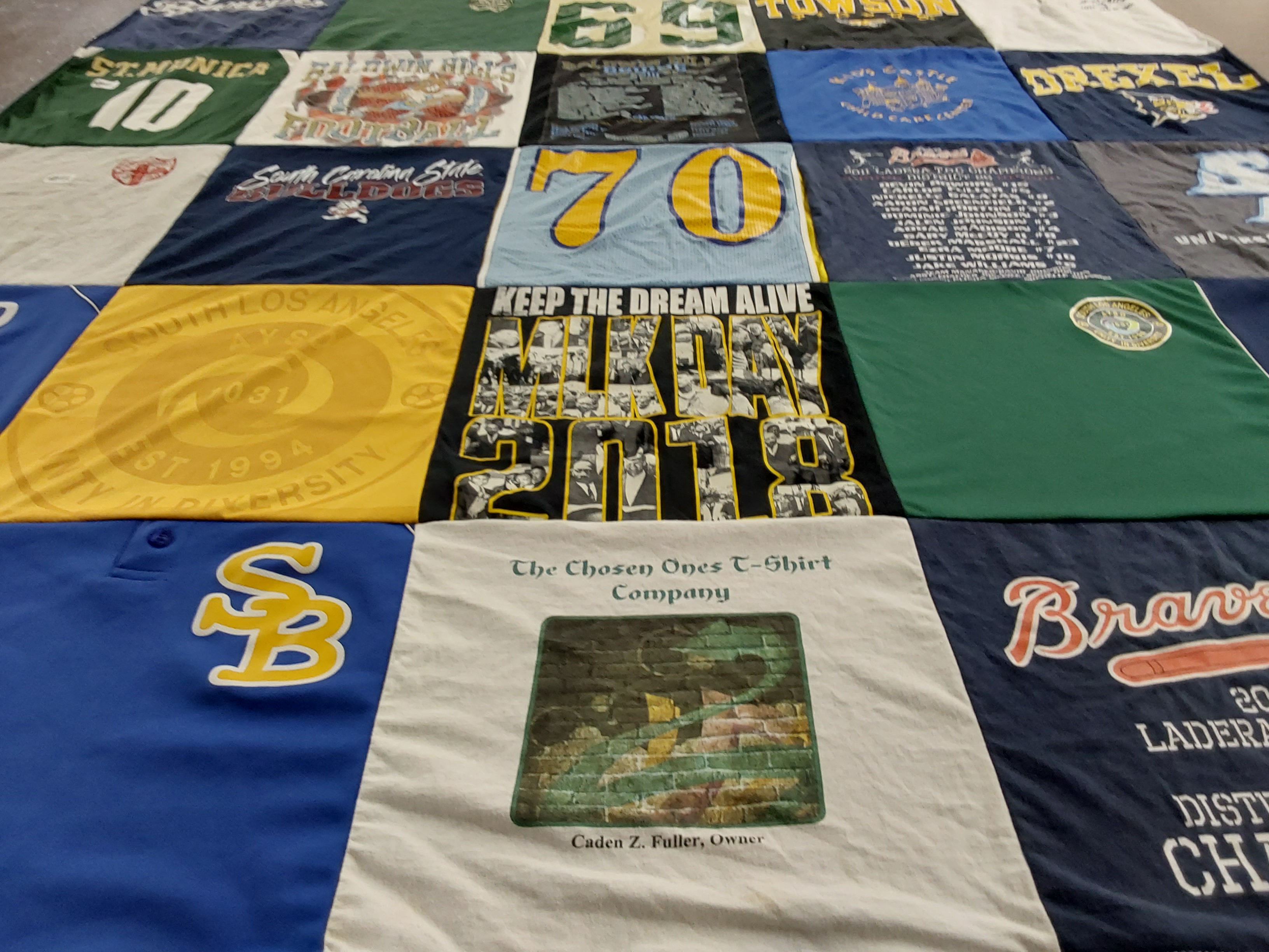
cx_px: 634
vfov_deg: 49.7
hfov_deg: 63.4
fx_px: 1026
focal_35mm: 28
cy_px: 476
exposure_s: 1/60
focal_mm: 2.91
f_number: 1.9
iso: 100
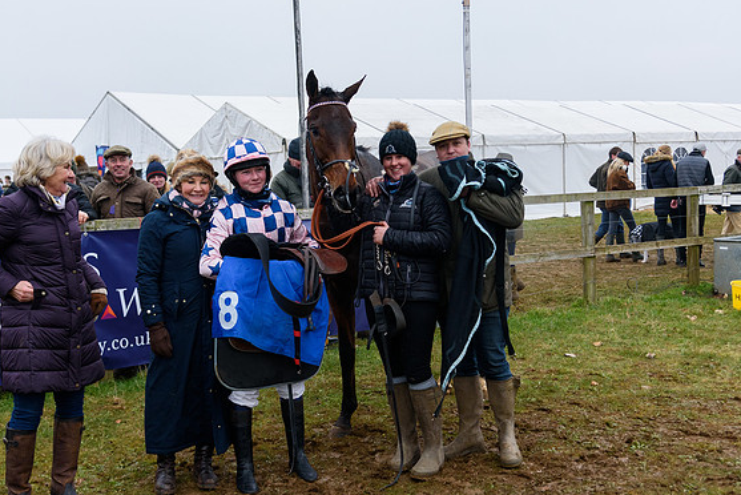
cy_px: 240
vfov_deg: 29.3
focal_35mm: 46
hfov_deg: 42.7
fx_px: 947
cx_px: 372
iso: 1000
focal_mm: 38
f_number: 4
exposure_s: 1/200
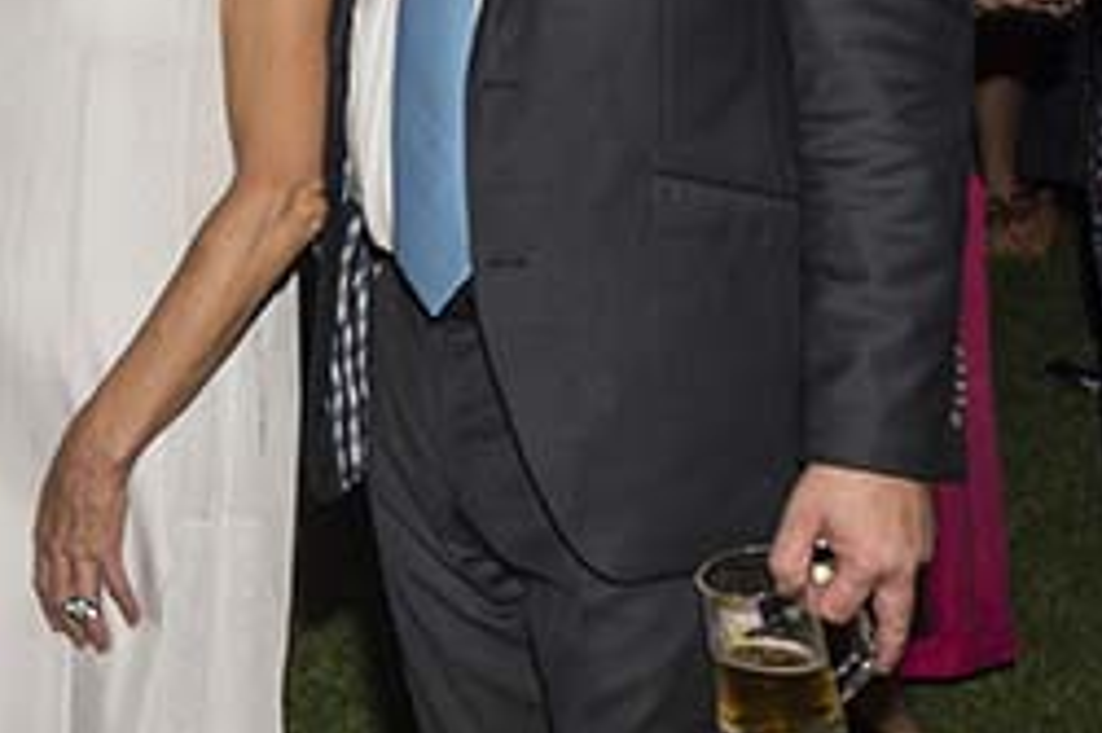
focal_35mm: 111
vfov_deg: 12.2
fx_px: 3395
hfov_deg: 15.8
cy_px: -37
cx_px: -852
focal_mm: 29
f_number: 5.6
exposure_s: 1/60
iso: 400
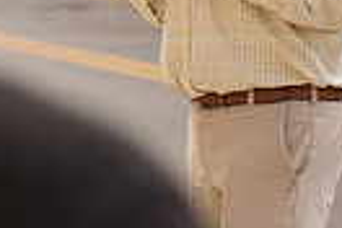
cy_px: 4
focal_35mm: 219
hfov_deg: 9.2
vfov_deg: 6.3
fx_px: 2080
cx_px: -135
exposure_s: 1/200
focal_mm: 50
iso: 31
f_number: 1.8
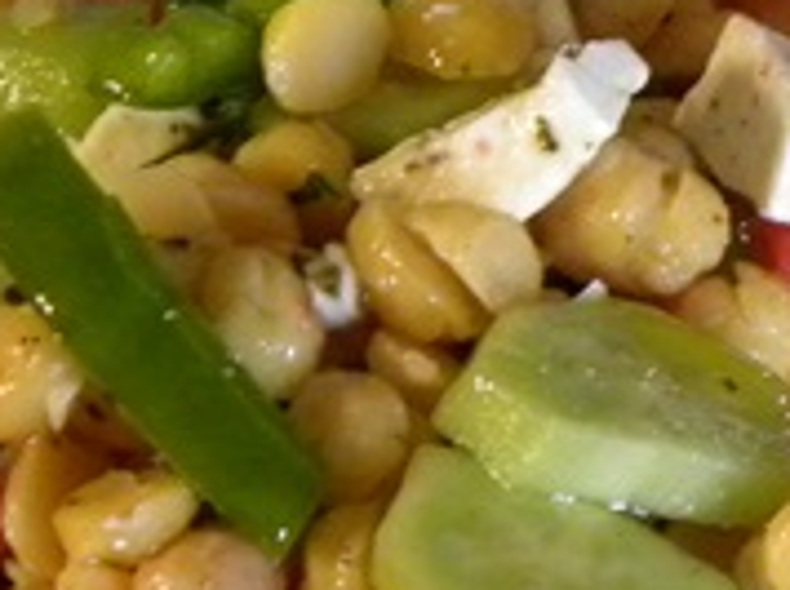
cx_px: 475
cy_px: 386
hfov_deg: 8.5
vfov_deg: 6.3
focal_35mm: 234
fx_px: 5333
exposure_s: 1/21.8
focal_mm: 9.2
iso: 400
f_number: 3.5
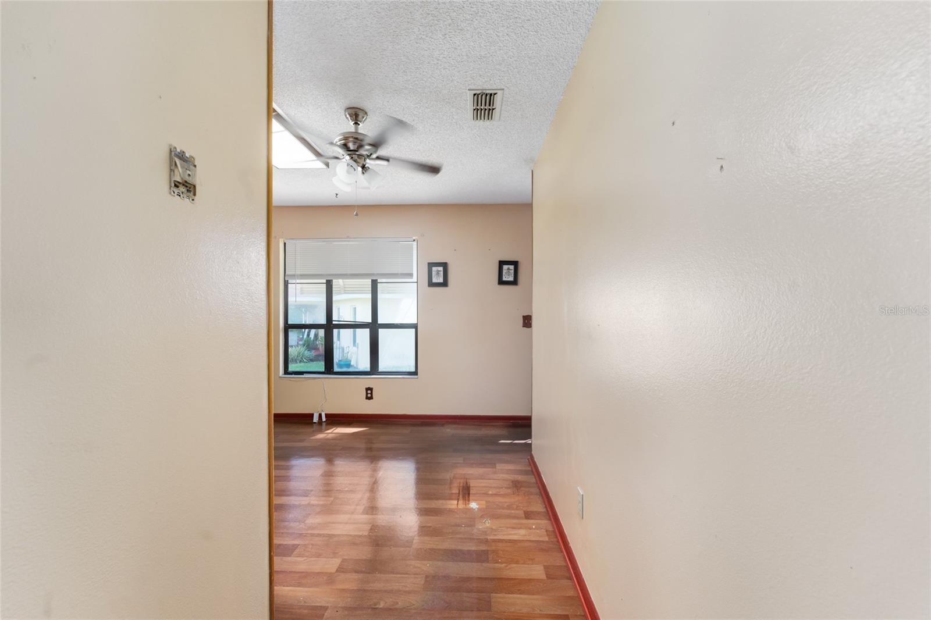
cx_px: 466
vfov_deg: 81.2
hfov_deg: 104.3
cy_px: 310
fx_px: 362
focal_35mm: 14
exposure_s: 1/40
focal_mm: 14
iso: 500
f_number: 8
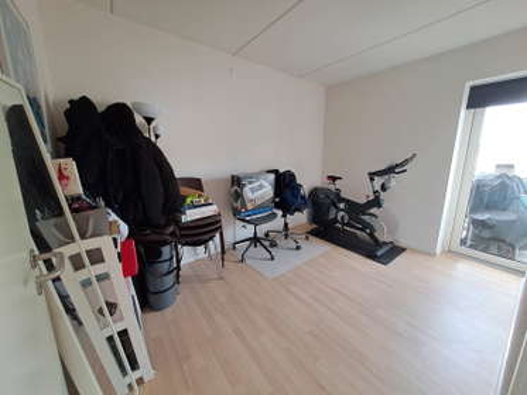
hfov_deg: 106.2
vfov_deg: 89.9
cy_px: 198
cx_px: 264
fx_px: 198
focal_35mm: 13
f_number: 2.2
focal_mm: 1.42
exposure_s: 1/50
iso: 64
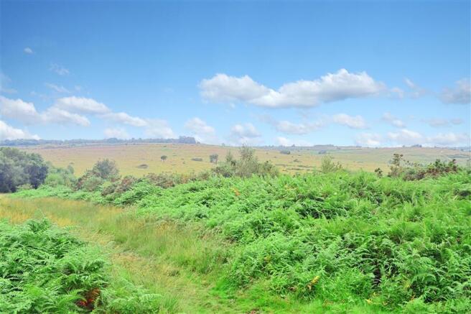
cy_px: 157
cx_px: 236
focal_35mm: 27
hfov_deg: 67.4
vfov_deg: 47.9
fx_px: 353
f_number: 8
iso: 200
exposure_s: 1/60
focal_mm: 18
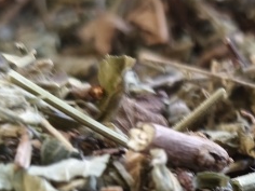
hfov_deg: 22.9
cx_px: 308
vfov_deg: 17.6
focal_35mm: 78
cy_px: 258
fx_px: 575
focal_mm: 5.6
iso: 715
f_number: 1.88
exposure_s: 1/100
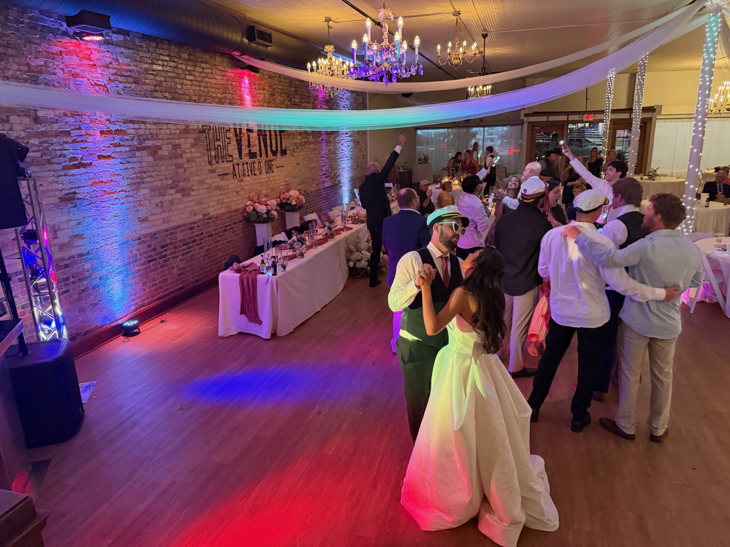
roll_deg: +2.7
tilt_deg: -15.7
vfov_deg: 56.8
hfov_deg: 71.6
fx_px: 506
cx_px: 365
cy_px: 274
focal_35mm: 24
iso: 1000
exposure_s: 1/35
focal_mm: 6.76
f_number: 1.78
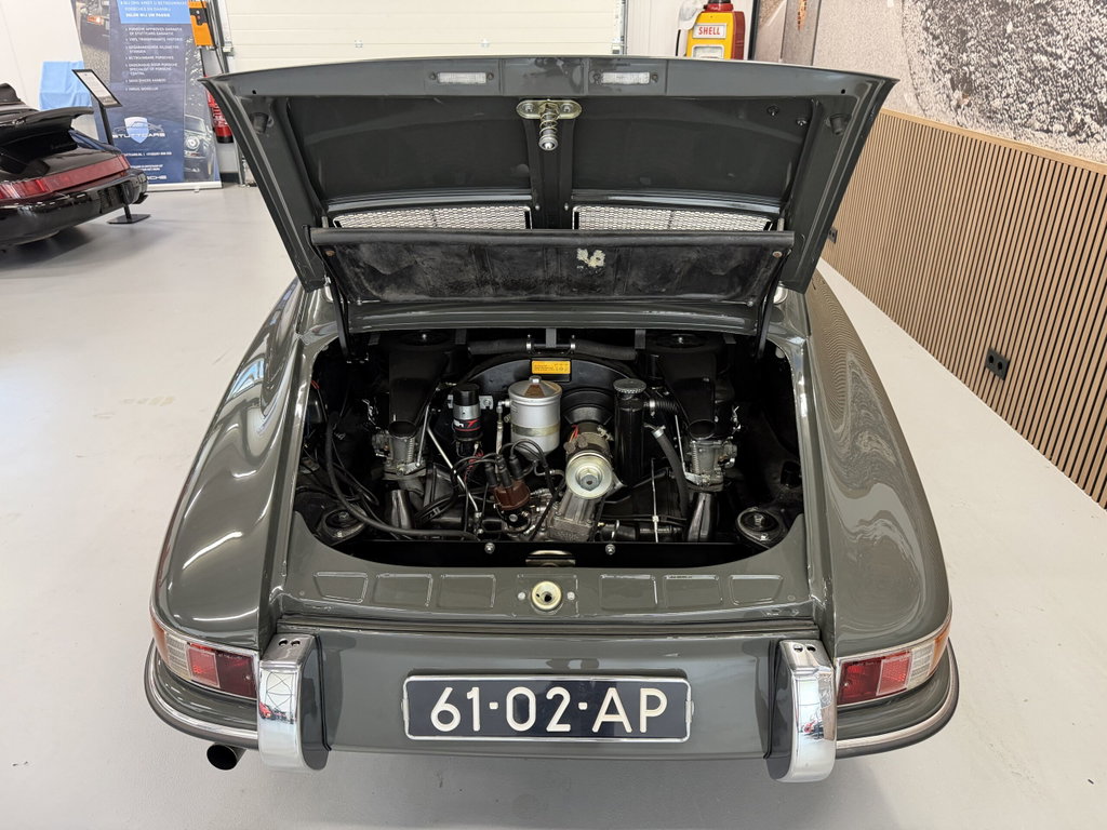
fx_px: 768
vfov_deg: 56.8
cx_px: 554
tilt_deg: -26.6
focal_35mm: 24
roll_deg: -0.3
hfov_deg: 71.6
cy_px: 415
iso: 320
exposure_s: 1/50
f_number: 1.78
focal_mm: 6.76
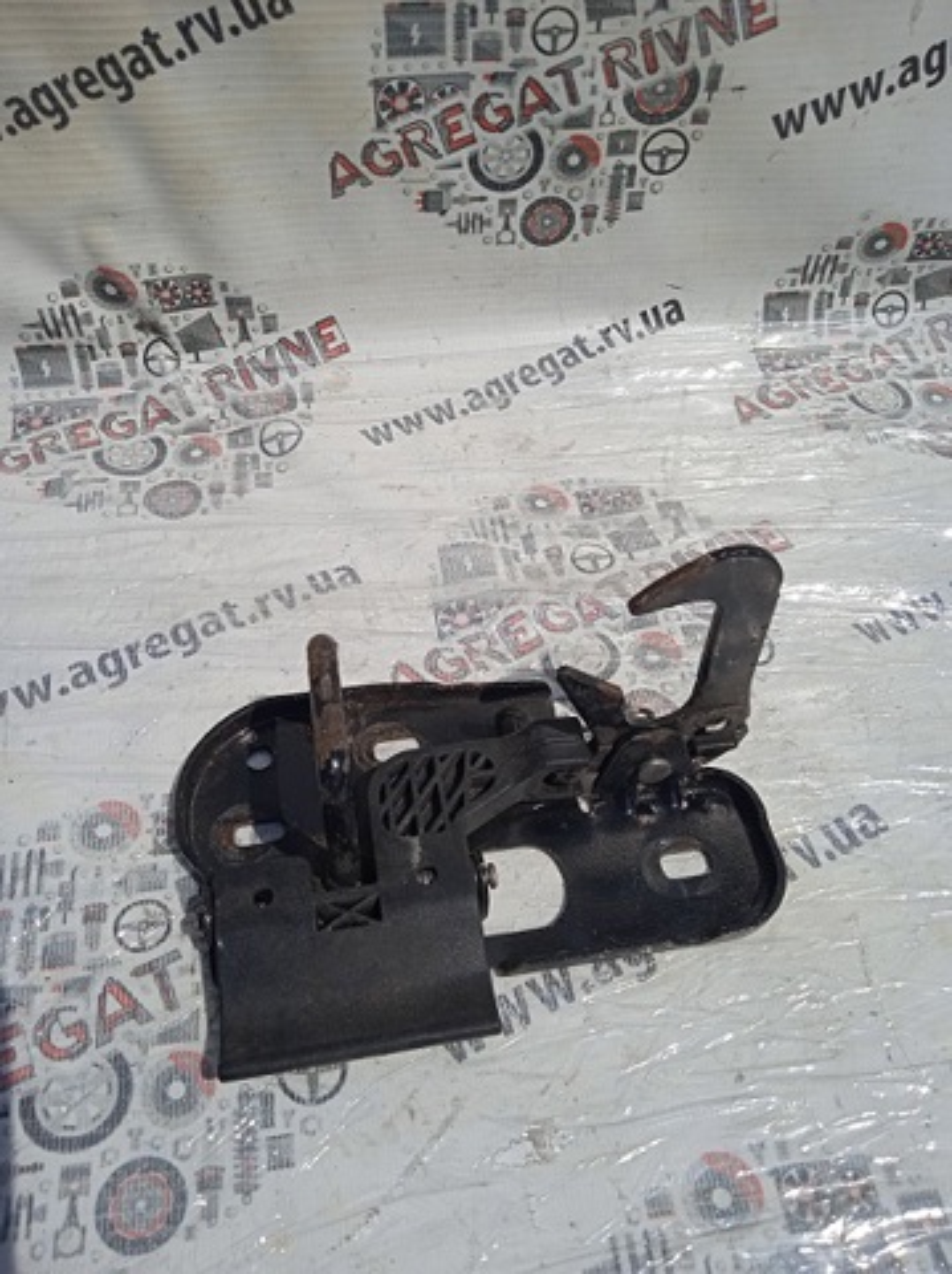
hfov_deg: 49.7
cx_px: 476
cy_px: 637
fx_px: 1029
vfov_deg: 63.5
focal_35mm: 28
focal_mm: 3.43
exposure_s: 1/4115
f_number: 2.2
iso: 113
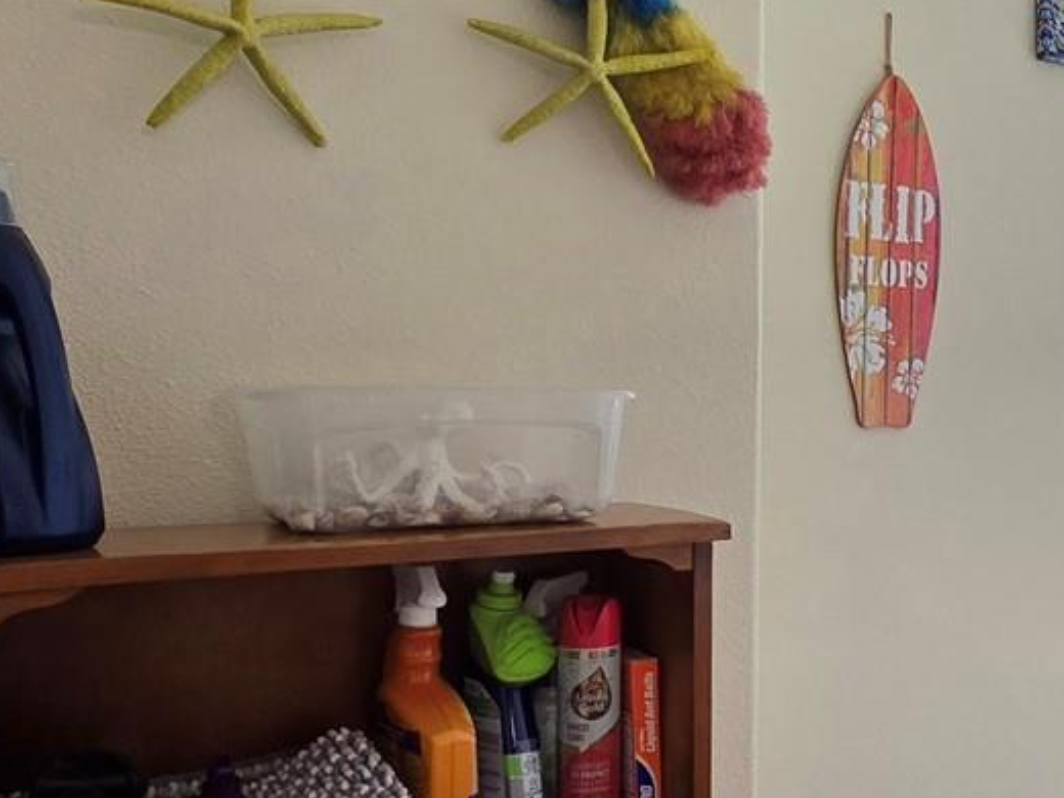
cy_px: 542
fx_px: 1229
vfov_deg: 35.6
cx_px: 956
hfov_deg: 42.9
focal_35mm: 40
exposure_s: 1/60.2
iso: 160
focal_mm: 2.2
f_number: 2.2
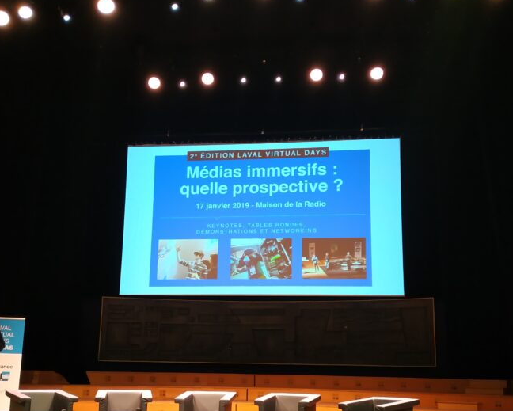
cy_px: 268
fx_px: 562
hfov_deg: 49.1
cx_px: 258
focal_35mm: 37
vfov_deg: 39.8
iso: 400
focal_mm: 3.94
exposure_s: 1/25
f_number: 1.9
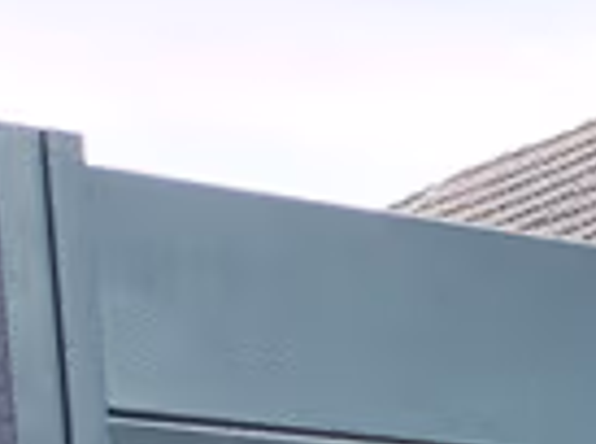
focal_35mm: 195
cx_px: 1688
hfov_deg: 8.7
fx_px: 3349
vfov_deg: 6.7
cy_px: 1419
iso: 50
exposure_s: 1/382
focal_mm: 5.4
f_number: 1.8
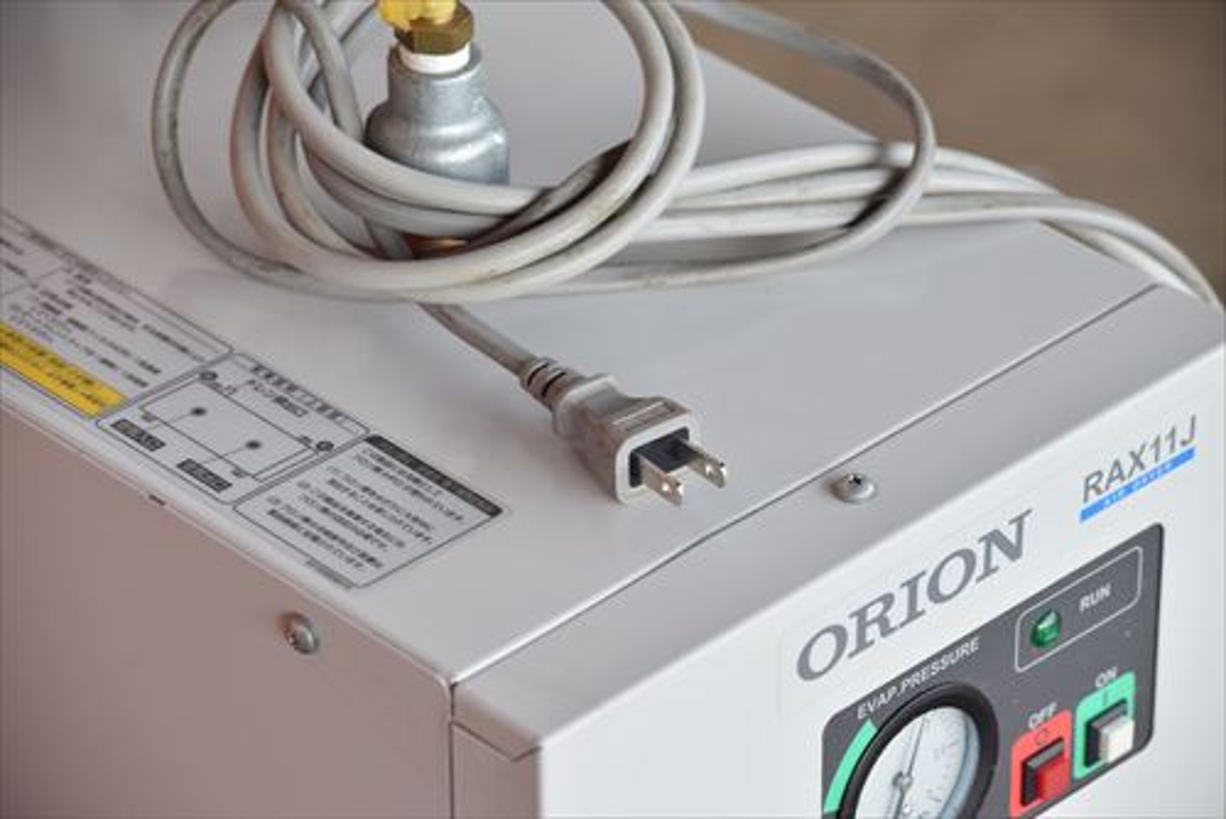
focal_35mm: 128
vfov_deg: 10.8
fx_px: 4344
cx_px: 613
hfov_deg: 16.1
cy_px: 410
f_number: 6.3
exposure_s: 1/320
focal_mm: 85
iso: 1250
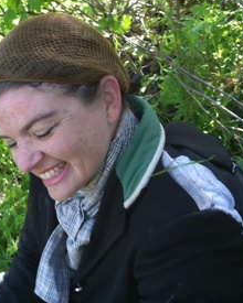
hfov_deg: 24.4
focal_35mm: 62
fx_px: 557
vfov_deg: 30.4
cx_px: 74
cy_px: 174
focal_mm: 3.85
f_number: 2.8
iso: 100
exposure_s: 1/40
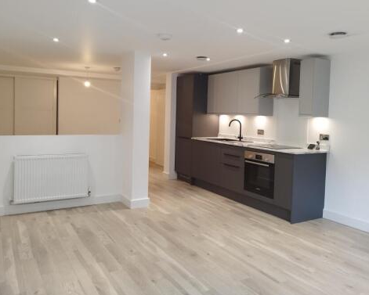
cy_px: 132
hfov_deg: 60.4
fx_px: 317
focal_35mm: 29
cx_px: 188
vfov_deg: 49.9
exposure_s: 1/50
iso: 350
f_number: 1.89
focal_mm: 5.89
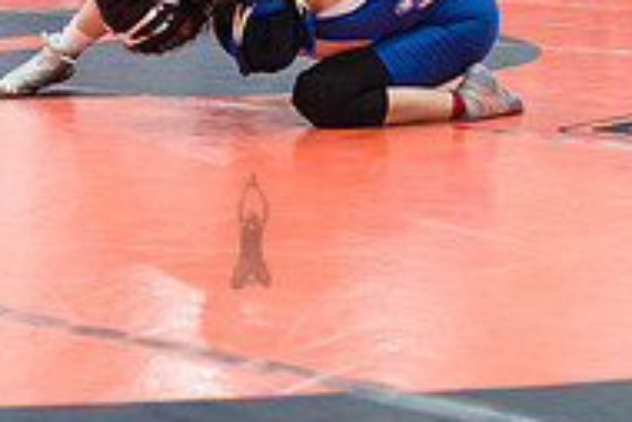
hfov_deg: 19.1
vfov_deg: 12.5
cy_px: -91
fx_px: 1880
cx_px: 249
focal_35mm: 107
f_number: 3.5
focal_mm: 35
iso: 4000
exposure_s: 1/400
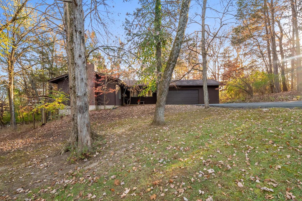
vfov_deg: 67.2
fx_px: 151
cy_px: 111
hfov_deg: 90.0
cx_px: 154
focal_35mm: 18
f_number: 6.3
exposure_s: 1/60
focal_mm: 8
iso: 400
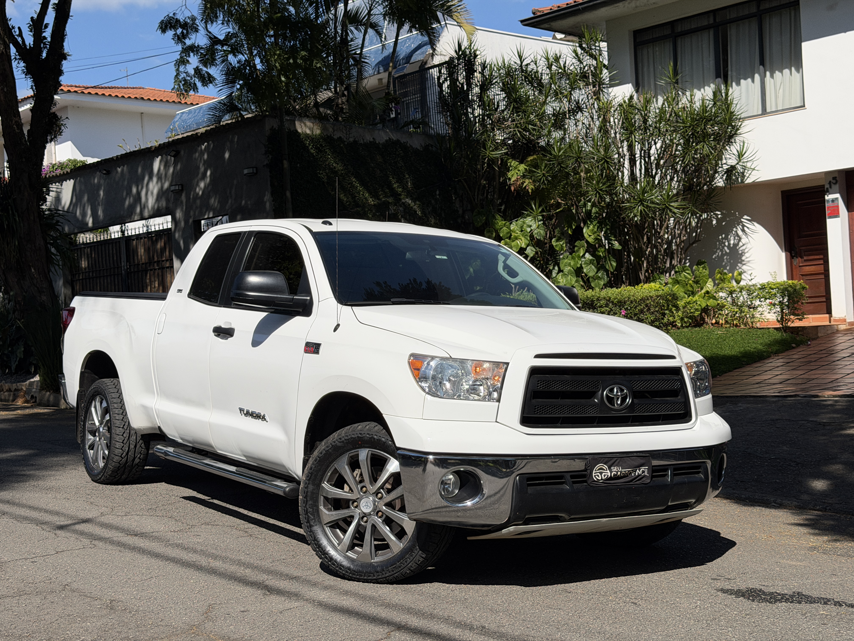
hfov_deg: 39.7
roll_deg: +4.1
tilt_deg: -0.3
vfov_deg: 30.3
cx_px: 427
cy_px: 320
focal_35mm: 48
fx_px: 1184
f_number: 1.78
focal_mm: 6.76
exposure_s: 1/7874
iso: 64
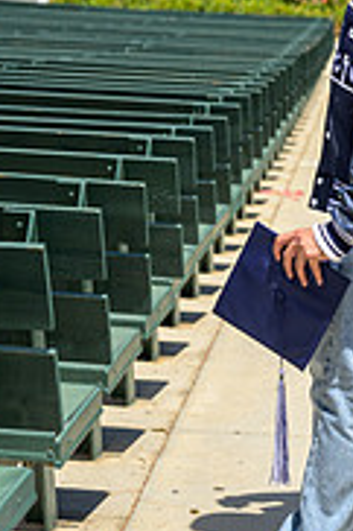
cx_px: 371
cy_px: 88
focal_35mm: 146
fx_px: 2151
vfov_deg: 14.0
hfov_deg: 9.3
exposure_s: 1/6400
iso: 800
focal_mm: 59
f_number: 4
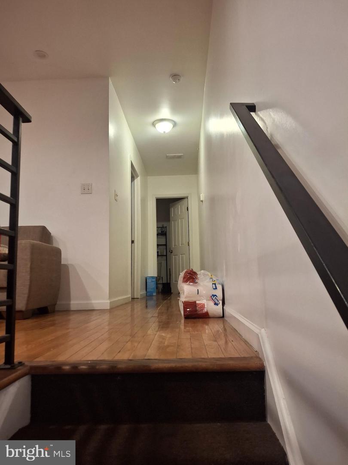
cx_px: 174
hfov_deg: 54.9
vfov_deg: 69.4
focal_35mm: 25
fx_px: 335
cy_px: 232
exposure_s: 1/60
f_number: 1.8
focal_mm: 4.69
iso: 250
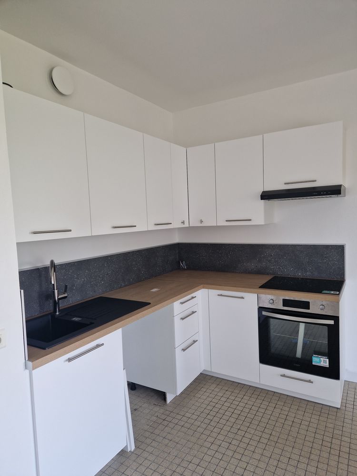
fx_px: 316
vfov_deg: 73.9
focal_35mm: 23
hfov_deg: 58.9
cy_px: 238
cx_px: 178
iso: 50
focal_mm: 5.4
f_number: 1.8
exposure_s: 1/117
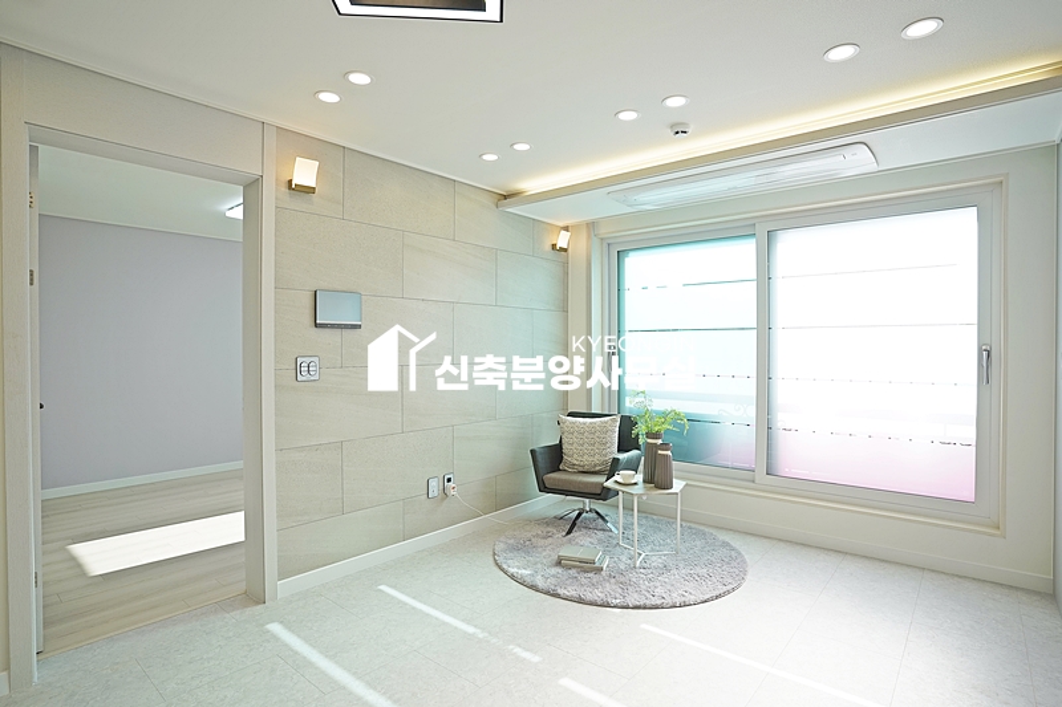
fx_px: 531
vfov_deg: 67.4
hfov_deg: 90.0
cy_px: 354
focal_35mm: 18
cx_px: 531
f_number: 5.6
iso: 250
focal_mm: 18
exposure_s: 1/125
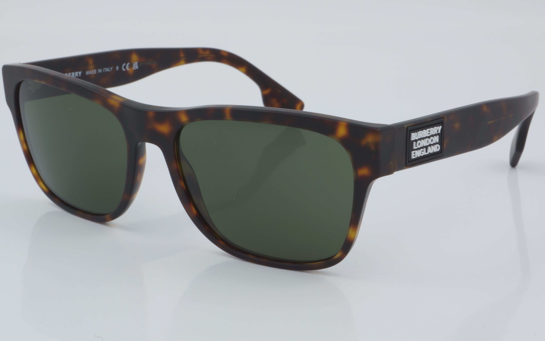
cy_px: 161
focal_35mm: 85
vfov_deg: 15.5
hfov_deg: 24.5
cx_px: 272
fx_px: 1255
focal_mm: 55
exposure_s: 1/4
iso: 100
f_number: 32
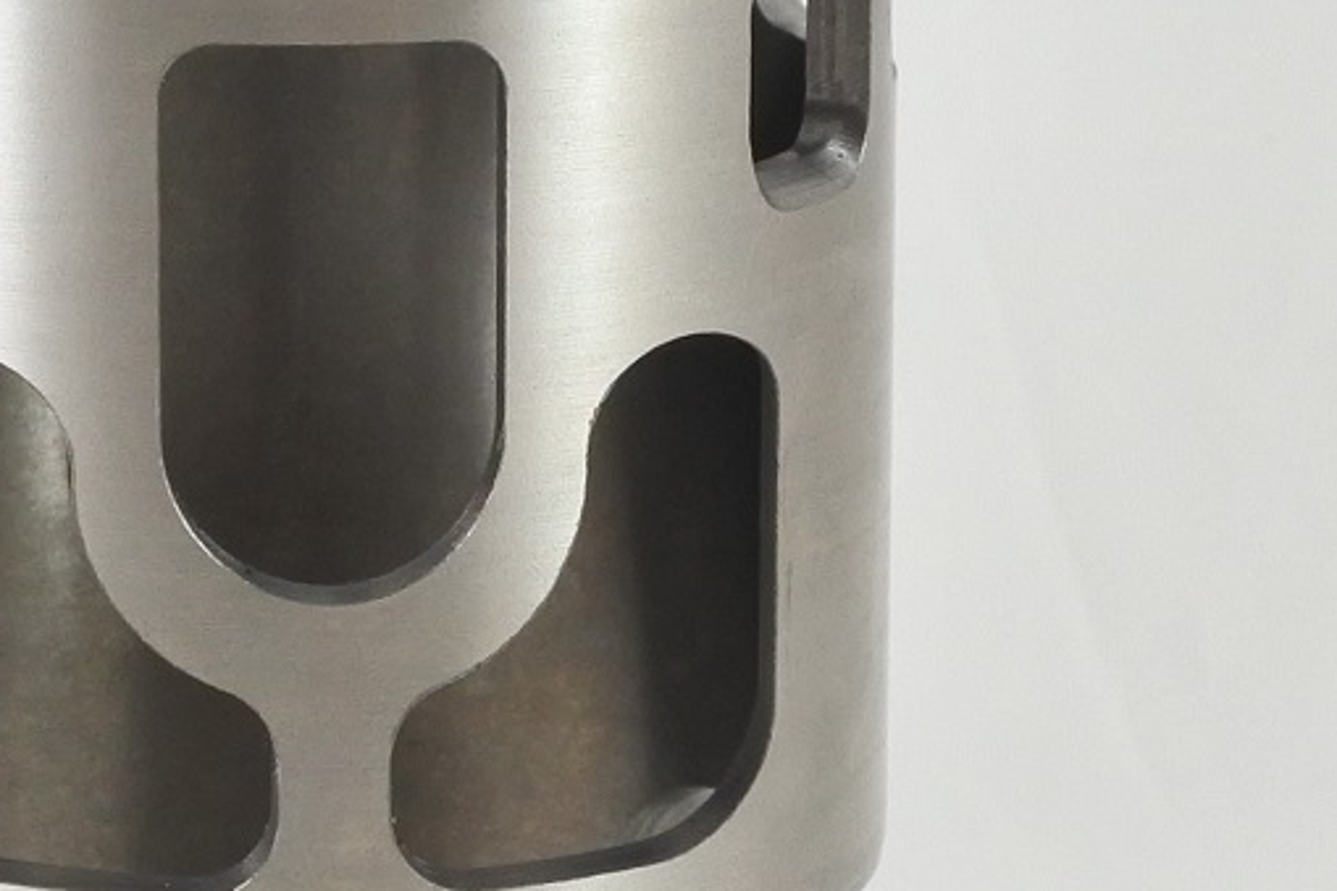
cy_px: 124
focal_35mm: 137
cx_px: 297
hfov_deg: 14.9
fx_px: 5086
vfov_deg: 10.0
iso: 500
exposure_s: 1/125
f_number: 4.2
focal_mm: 14.7
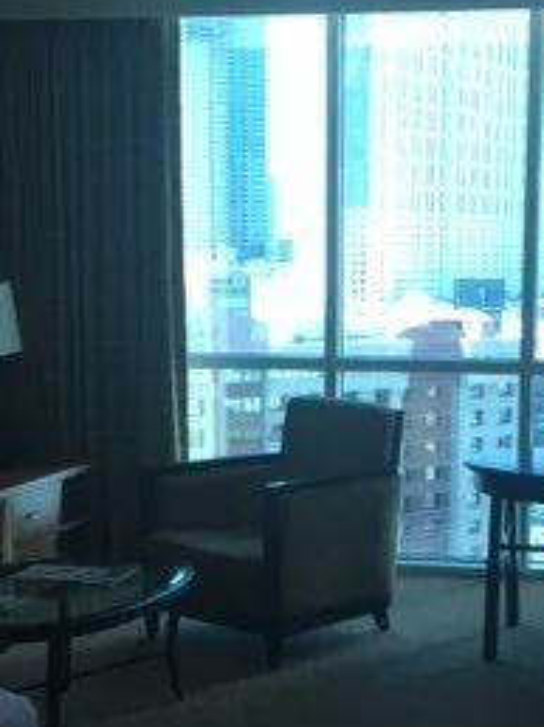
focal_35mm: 72
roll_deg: -1.3
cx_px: 361
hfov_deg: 20.3
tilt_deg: -8.6
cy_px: 521
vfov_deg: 26.8
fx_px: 1511
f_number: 2.2
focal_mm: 4.15
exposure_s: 1/30
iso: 50
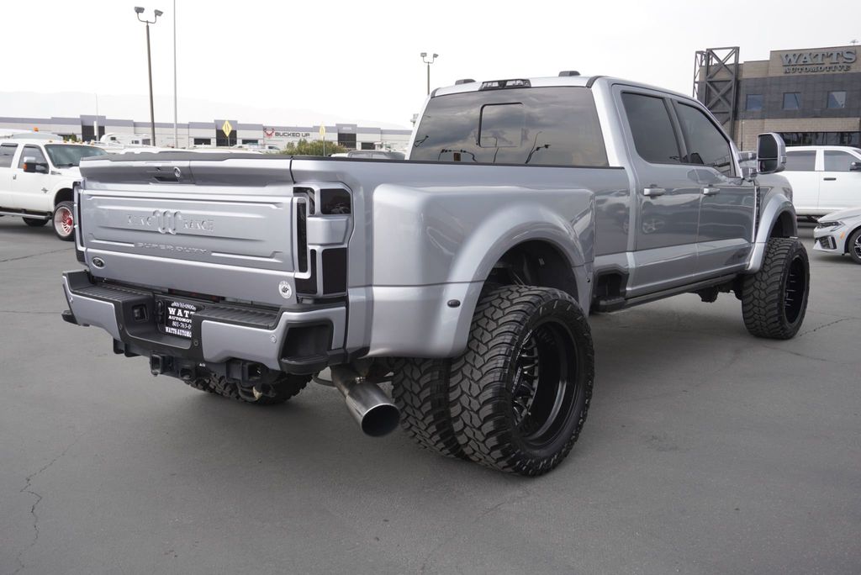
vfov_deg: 38.4
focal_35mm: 34
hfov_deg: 55.1
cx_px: 430
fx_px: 826
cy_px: 288
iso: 100
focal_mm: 23
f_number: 5.6
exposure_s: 1/100
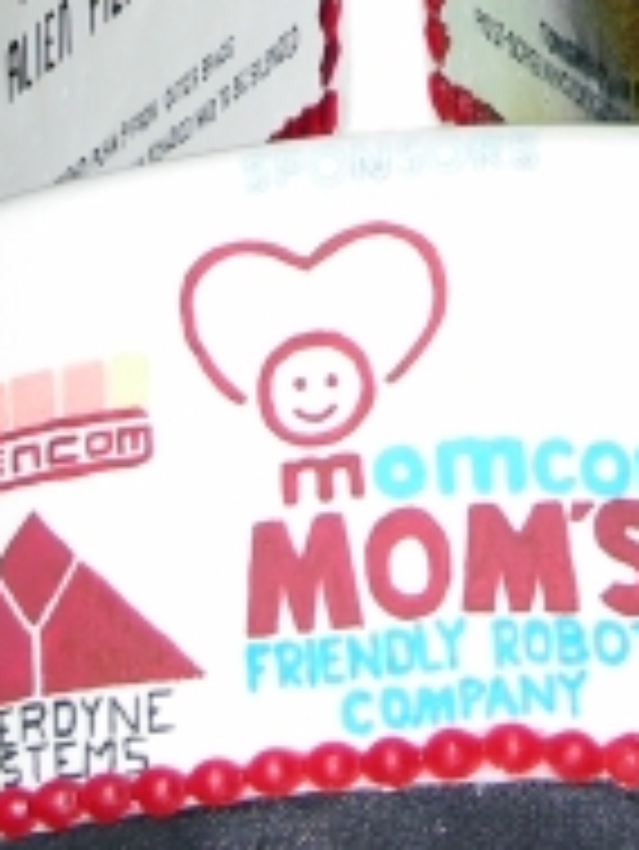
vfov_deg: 6.6
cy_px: -301
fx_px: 7277
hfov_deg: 5.0
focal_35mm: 296
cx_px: 742
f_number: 3.3
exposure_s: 1/120
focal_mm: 17.8
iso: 50
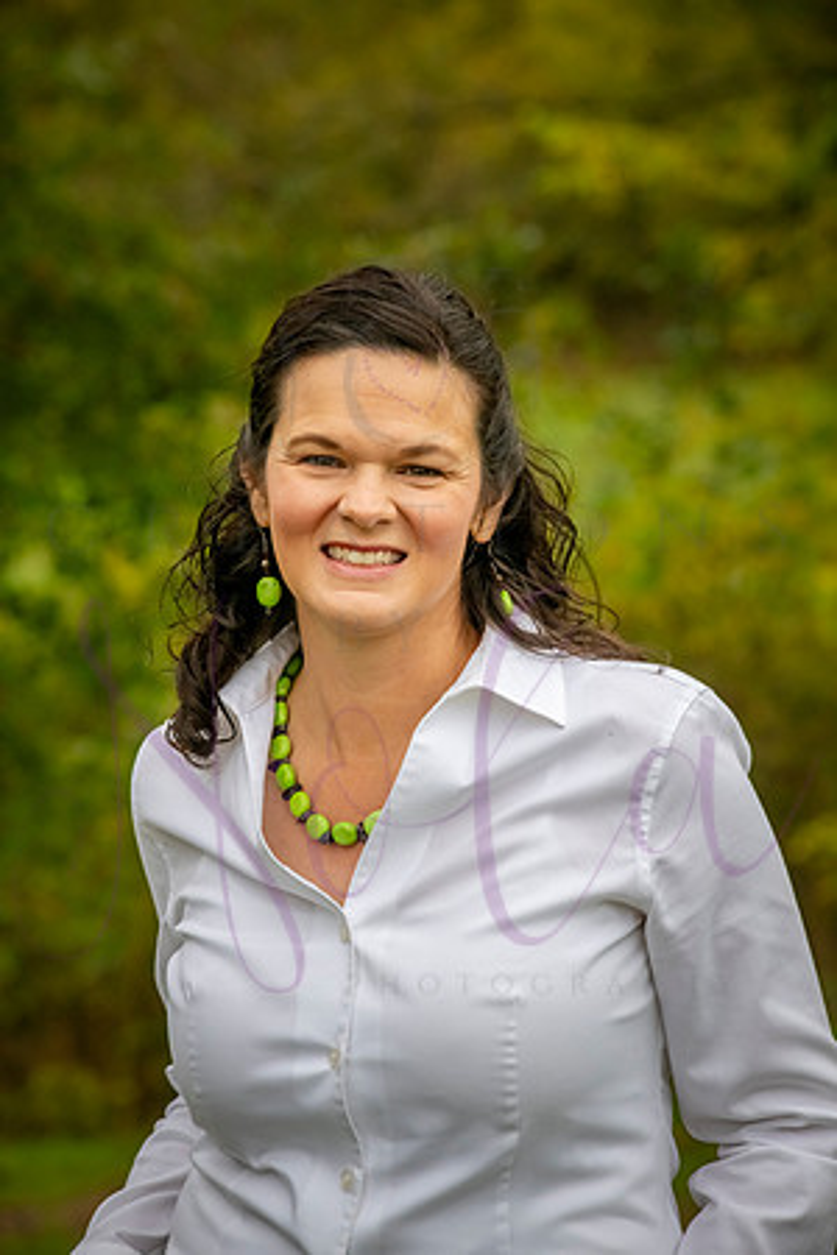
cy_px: 628
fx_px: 5405
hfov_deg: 8.9
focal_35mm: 155
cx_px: 418
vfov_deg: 13.2
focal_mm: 155
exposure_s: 1/800
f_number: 9
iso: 2000
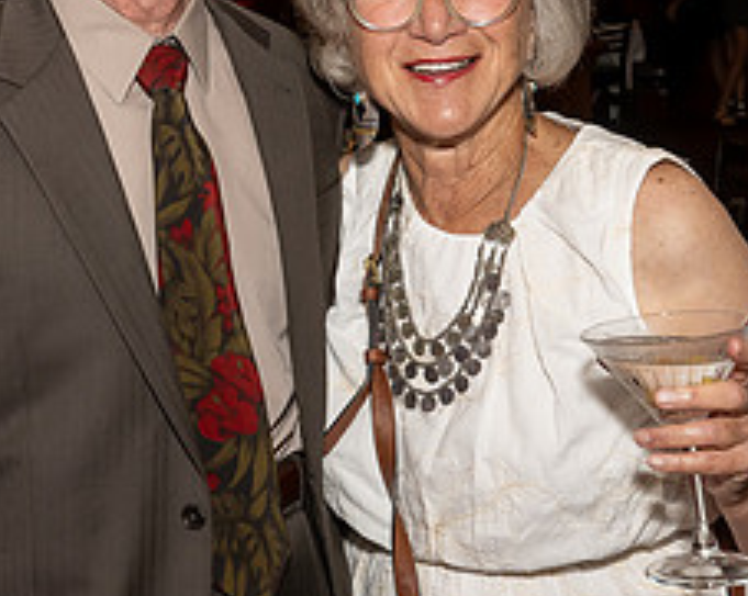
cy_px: 83
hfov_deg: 19.9
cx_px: -129
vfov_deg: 16.7
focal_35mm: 91
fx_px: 2012
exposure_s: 1/250
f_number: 8
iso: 500
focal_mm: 25
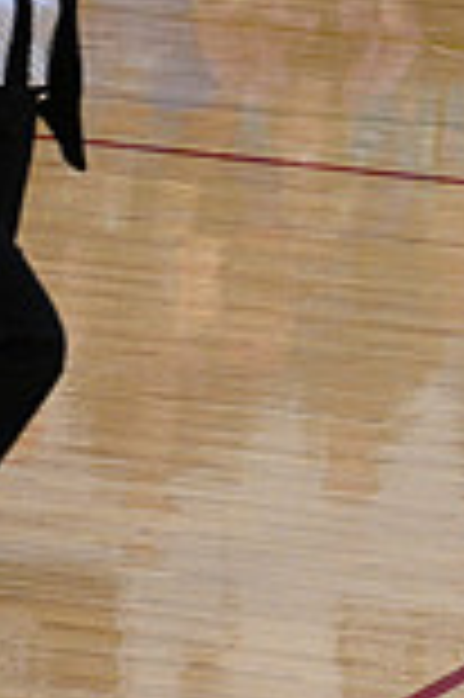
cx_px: 1216
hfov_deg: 2.8
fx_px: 9416
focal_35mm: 486
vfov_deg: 4.2
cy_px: 209
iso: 4000
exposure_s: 1/400
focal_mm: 130
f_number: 4
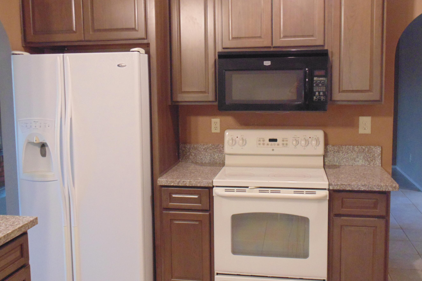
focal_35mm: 40
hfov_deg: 48.4
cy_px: 135
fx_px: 469
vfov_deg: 33.4
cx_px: 198
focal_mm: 6.2
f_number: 3.4
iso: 400
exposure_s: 1/15
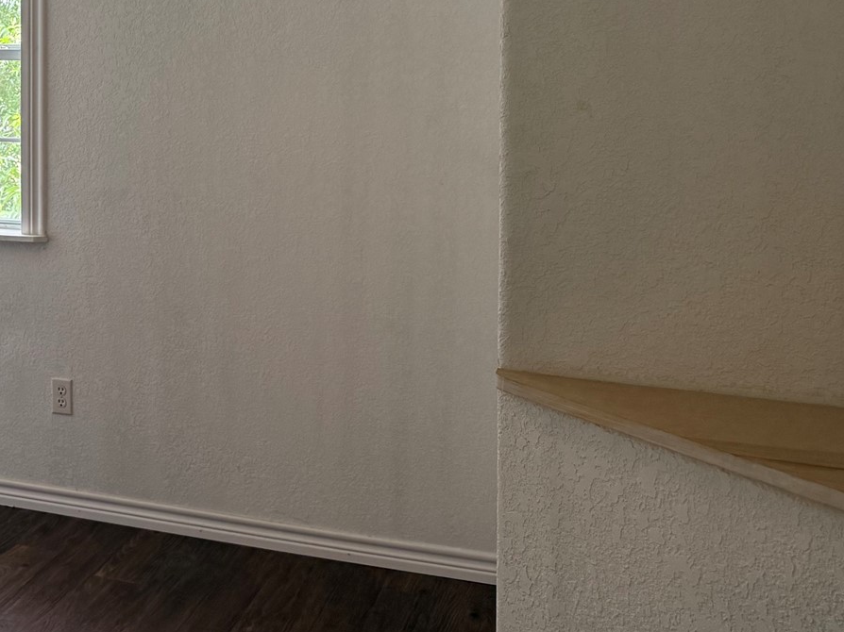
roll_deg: -0.2
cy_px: 87
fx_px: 1341
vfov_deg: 25.9
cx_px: 14
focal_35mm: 55
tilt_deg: -2.3
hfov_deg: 32.4
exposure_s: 1/196
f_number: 1.78
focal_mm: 6.76
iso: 160
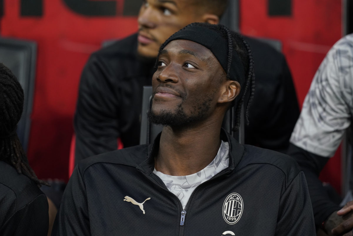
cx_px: 176
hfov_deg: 6.9
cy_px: 118
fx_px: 2941
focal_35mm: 300
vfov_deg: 4.6
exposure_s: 1/800
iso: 2500
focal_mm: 300
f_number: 3.2
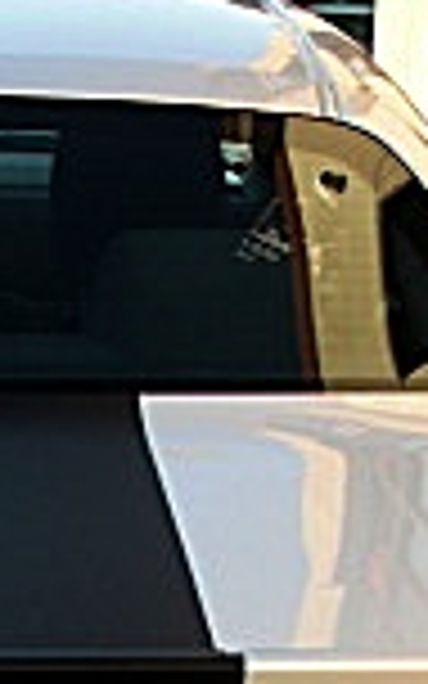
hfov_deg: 8.0
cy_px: 770
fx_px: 3005
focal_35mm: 161
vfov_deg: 12.7
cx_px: -167
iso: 50
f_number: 2.8
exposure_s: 1/125
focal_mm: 6.3
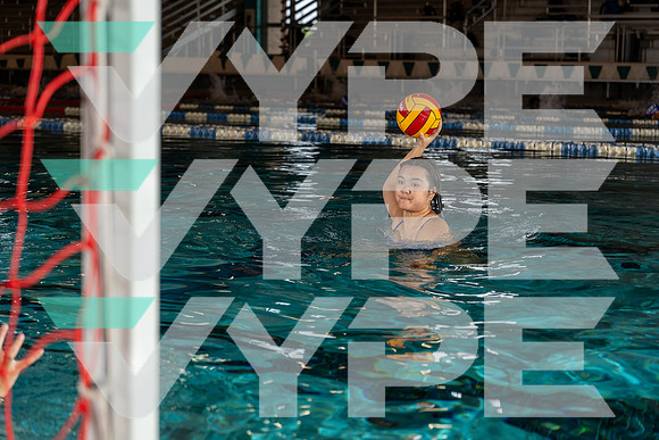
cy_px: 220
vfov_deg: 19.5
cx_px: 330
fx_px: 1282
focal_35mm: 70
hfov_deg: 28.8
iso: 100
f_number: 4
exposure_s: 1/250
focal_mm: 70
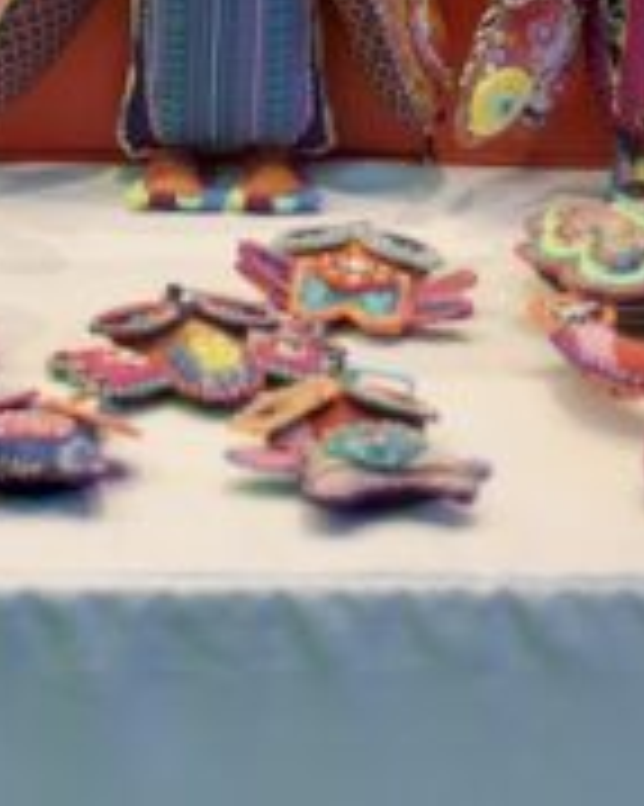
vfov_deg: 12.2
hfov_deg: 10.0
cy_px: -223
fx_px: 3681
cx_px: 104
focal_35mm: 154
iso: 200
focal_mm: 42.1
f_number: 2.8
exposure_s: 1/30
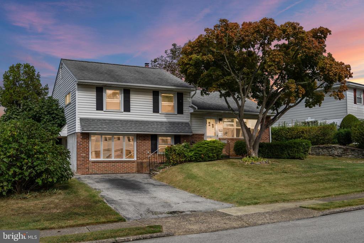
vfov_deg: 34.2
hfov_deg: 49.5
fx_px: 394
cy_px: 122
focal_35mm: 39
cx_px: 182
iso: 250
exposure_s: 1/640
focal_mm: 26
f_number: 9
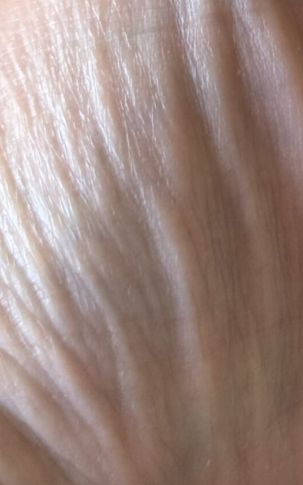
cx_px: 538
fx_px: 2048
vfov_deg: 13.0
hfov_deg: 8.2
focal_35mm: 155
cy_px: -166
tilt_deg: -67.2
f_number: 1.78
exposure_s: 1/61
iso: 100
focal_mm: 6.76
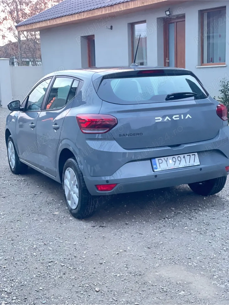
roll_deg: +2.9
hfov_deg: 28.0
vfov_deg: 36.8
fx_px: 459
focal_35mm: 52
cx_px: 114
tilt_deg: -8.8
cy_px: 152
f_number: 2
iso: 640
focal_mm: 6
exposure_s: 1/15
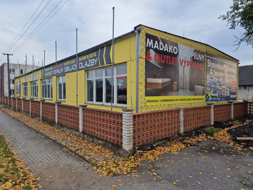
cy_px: 95
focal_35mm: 23
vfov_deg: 58.9
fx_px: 168
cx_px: 126
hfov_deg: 73.9
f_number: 1.8
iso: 50
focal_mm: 6.4
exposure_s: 1/447
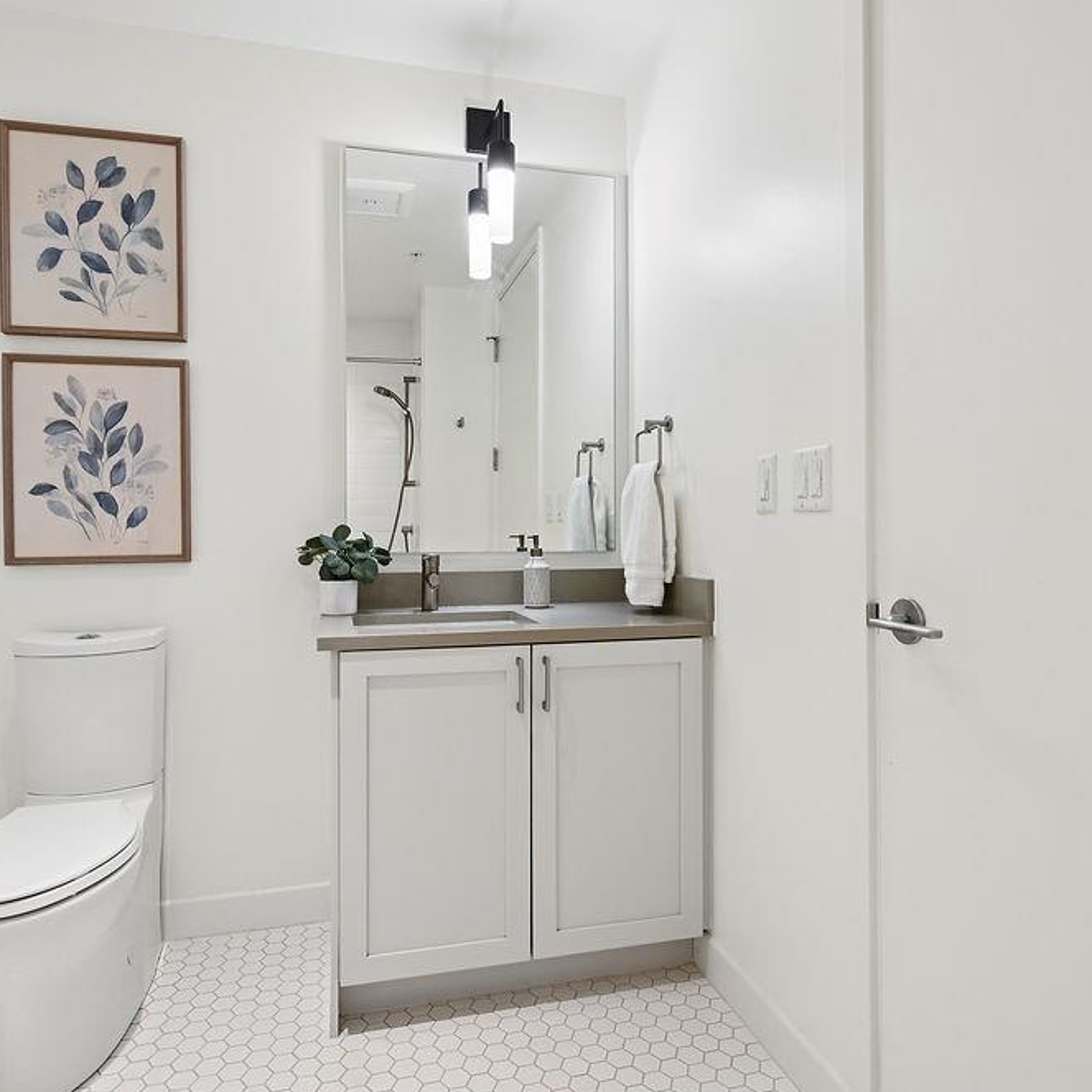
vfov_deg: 70.5
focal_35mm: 22
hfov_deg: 70.5
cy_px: 536
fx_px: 773
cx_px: 544
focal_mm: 16.5
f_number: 10
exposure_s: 1/15
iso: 400
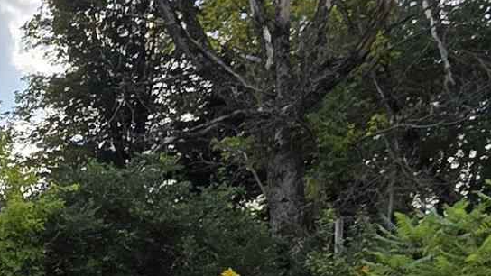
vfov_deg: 14.4
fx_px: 1042
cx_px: -216
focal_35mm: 80
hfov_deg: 22.5
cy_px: 367
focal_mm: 2.2
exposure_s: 1/1785
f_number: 1.9
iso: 40
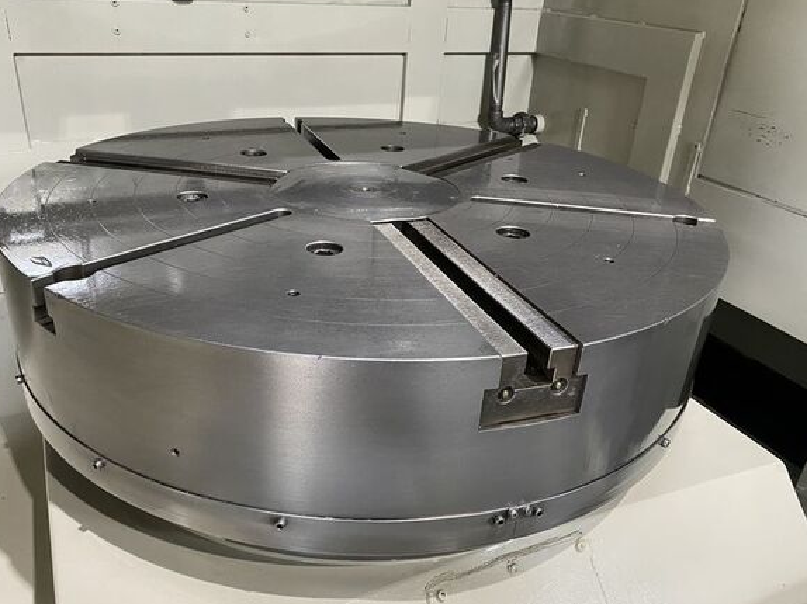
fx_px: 676
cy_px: 322
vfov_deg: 48.2
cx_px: 368
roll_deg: -3.7
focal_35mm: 29
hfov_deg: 61.6
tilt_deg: -28.0
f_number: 1.8
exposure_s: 1/60
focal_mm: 4.25
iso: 400
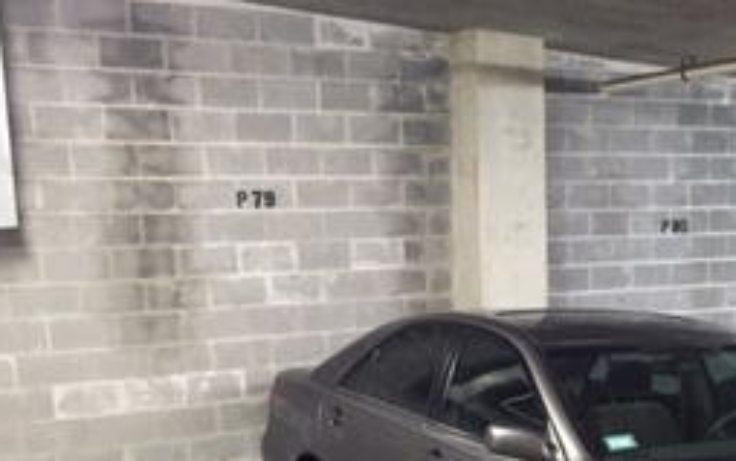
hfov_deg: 34.9
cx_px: 461
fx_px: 1164
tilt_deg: -8.3
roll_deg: +1.5
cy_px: 441
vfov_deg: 21.7
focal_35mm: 58
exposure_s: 1/15
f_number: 2.2
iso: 320
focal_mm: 4.15
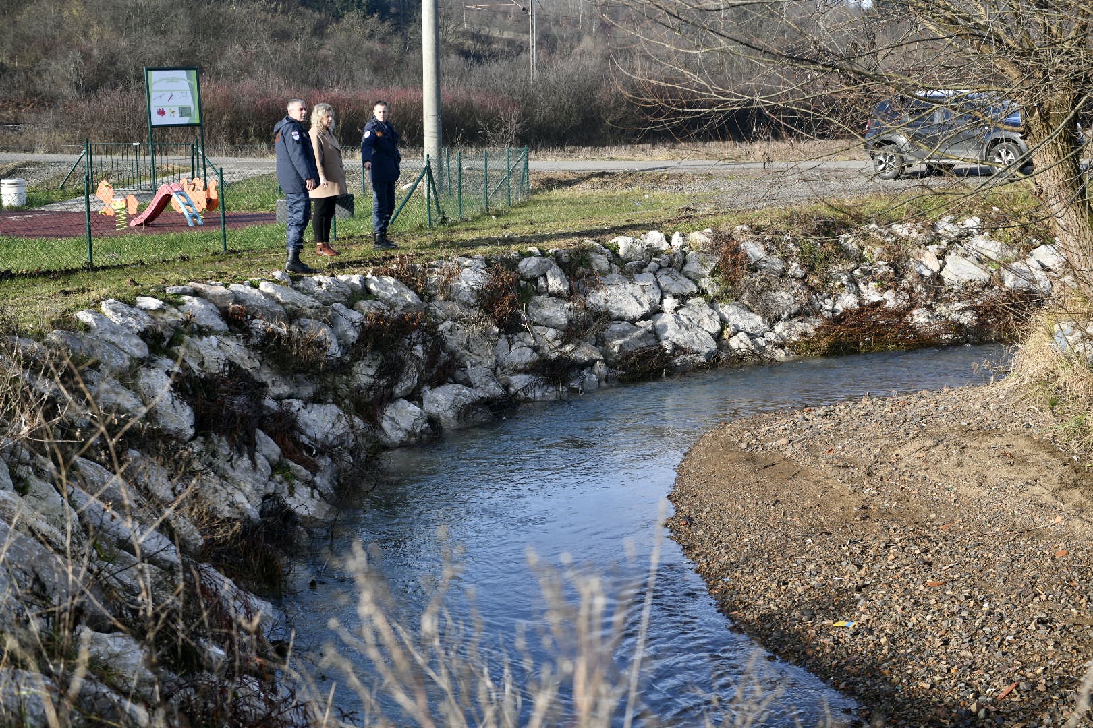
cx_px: 546
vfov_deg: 24.6
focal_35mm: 55
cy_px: 364
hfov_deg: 36.2
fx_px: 1670
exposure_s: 1/500
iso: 160
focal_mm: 55
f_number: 4
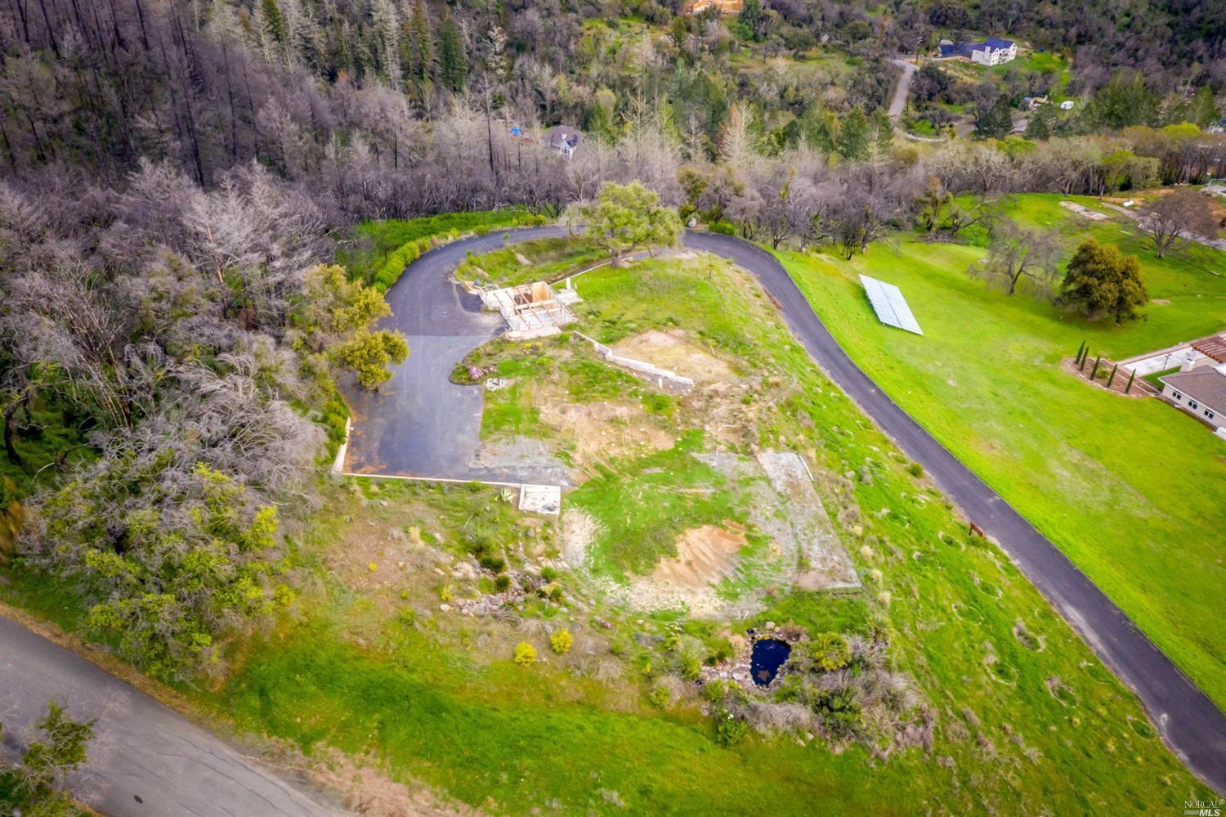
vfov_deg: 46.4
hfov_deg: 65.5
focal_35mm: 28
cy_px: 408
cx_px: 613
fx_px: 953
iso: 800
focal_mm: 10.26
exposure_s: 1/15
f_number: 9
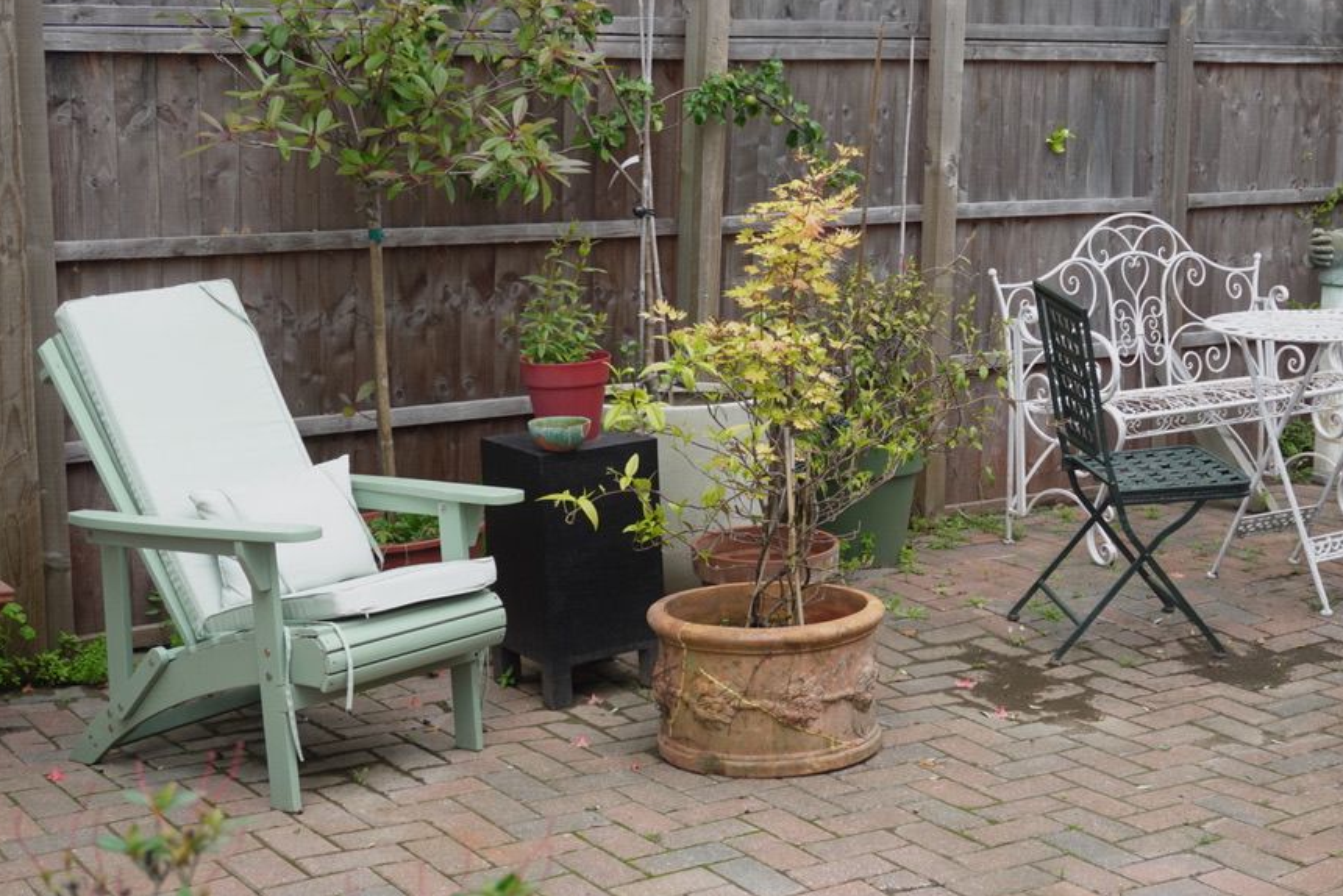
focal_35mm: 59
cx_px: 842
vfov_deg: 23.1
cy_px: 365
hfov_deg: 33.9
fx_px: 2188
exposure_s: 1/125
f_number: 5.6
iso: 100
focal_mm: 31
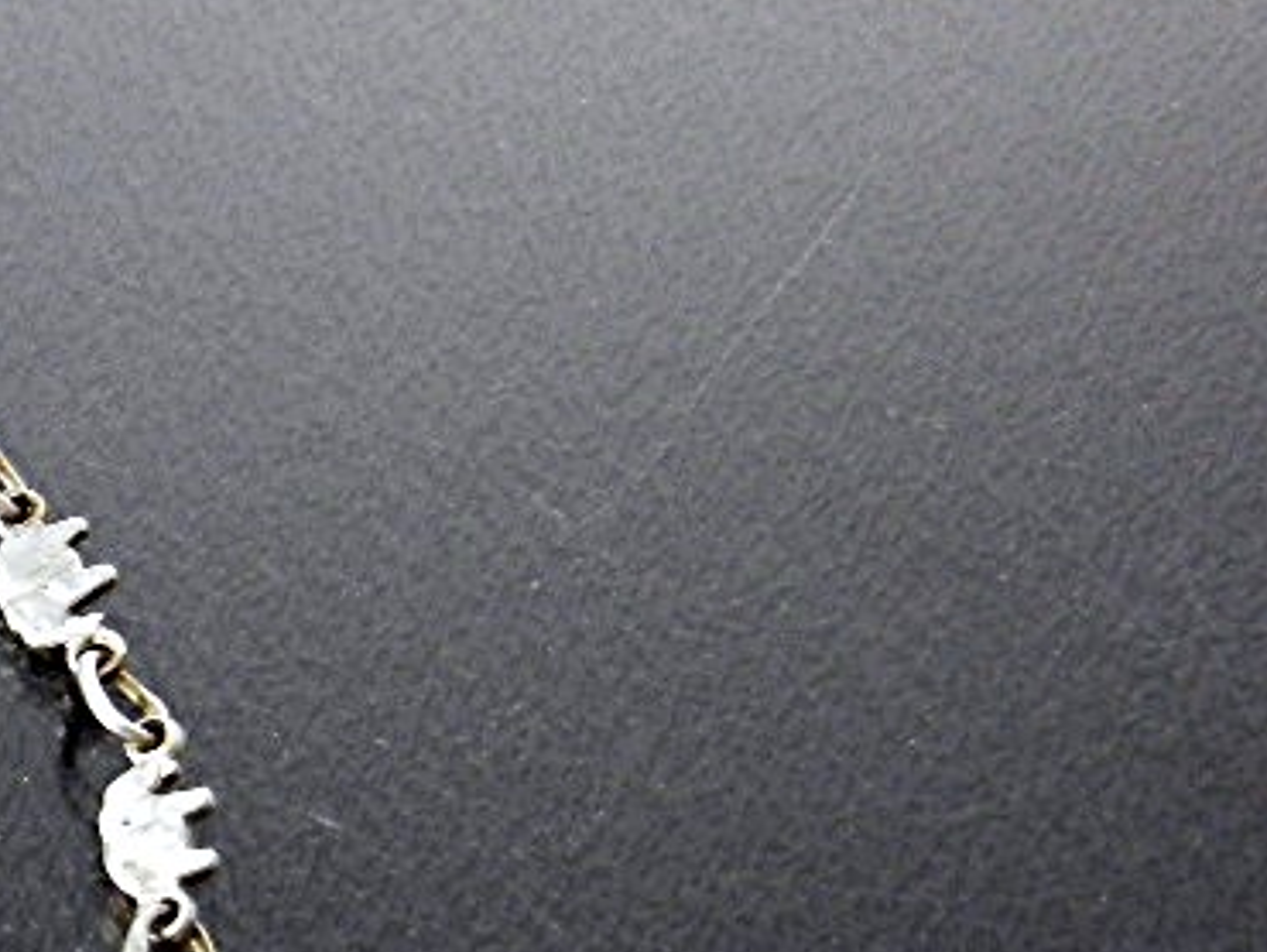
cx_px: -483
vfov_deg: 15.7
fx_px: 3443
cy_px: 733
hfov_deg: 19.0
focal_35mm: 94
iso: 200
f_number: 3.6
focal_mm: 6.2
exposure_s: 1/4.8
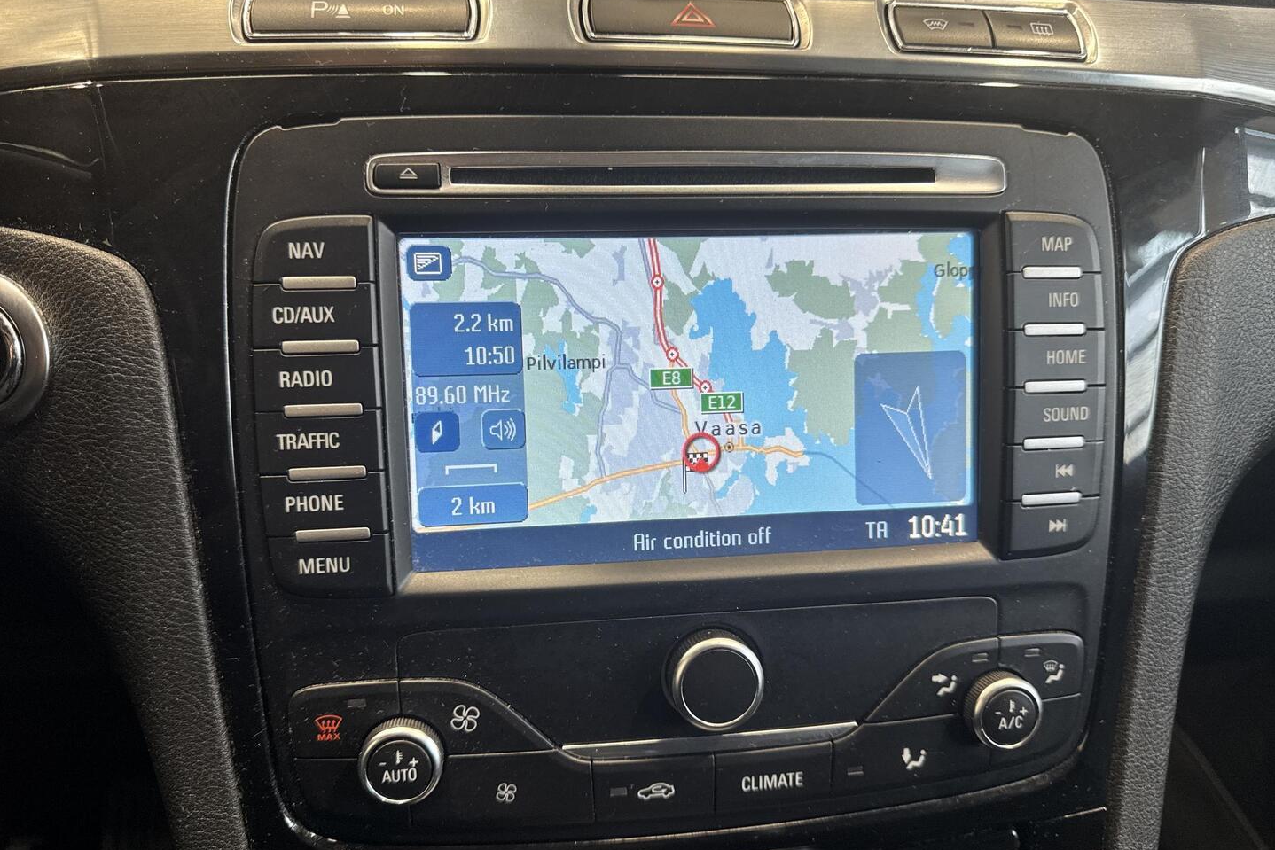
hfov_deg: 71.5
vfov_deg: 51.3
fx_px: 885
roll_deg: -2.6
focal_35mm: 25
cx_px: 638
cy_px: 425
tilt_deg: -31.4
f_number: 1.78
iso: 125
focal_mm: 6.76
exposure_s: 1/79
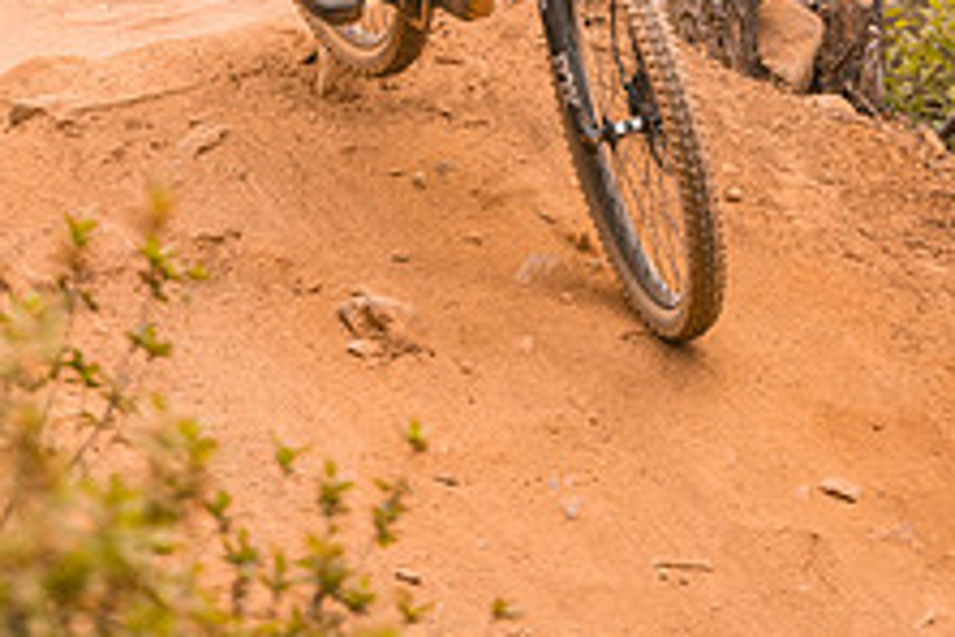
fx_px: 13846
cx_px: 486
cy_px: -129
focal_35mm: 522
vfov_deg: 2.6
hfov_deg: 4.0
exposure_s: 1/1600
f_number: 2.8
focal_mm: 200
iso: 450
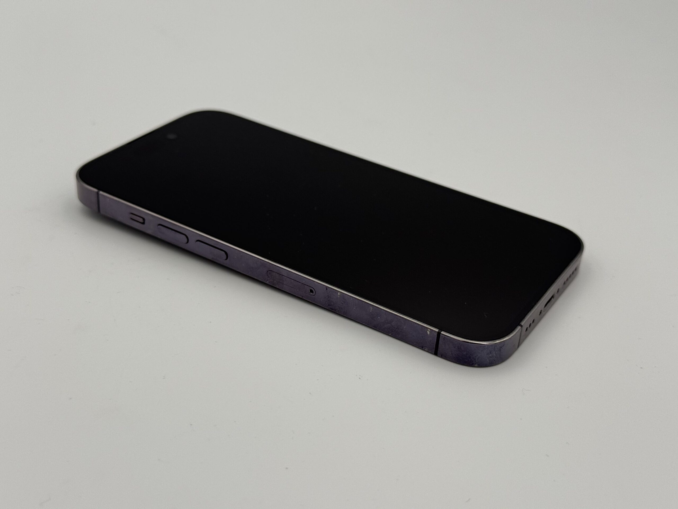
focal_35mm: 48
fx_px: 940
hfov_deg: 39.7
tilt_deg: -29.7
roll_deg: -3.5
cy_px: 254
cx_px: 339
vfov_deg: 30.3
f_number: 1.78
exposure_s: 1/1000
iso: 64
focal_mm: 6.76
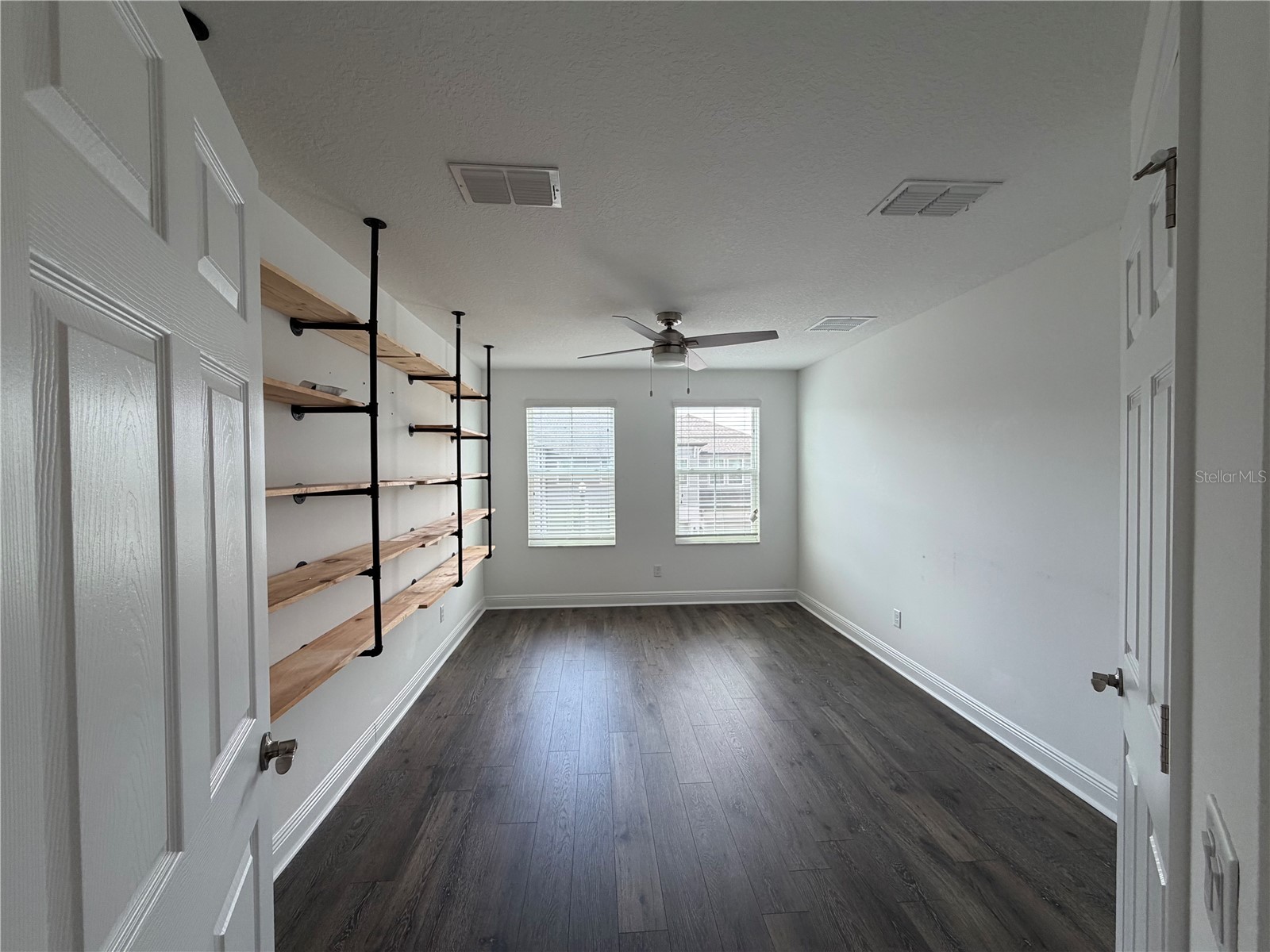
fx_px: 514
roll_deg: +1.1
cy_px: 476
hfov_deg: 102.1
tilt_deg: -1.9
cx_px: 635
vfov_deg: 85.7
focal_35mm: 14
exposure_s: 1/120
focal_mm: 2.22
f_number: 2.2
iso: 125
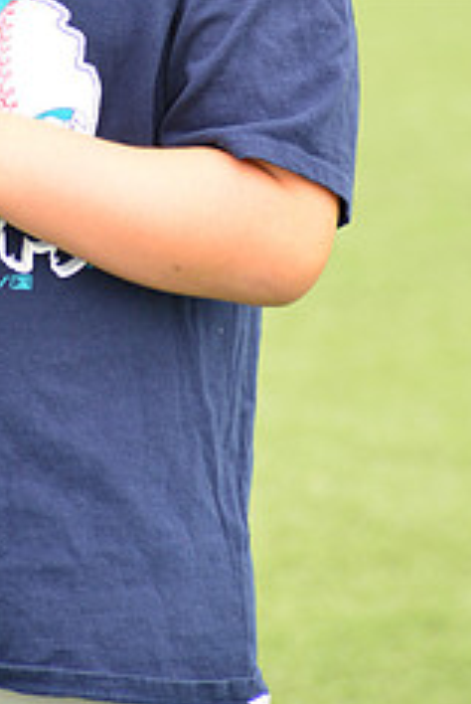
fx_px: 9607
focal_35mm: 491
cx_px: -10
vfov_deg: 4.2
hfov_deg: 2.8
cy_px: -101
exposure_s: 1/200
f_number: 8
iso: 250
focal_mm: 200
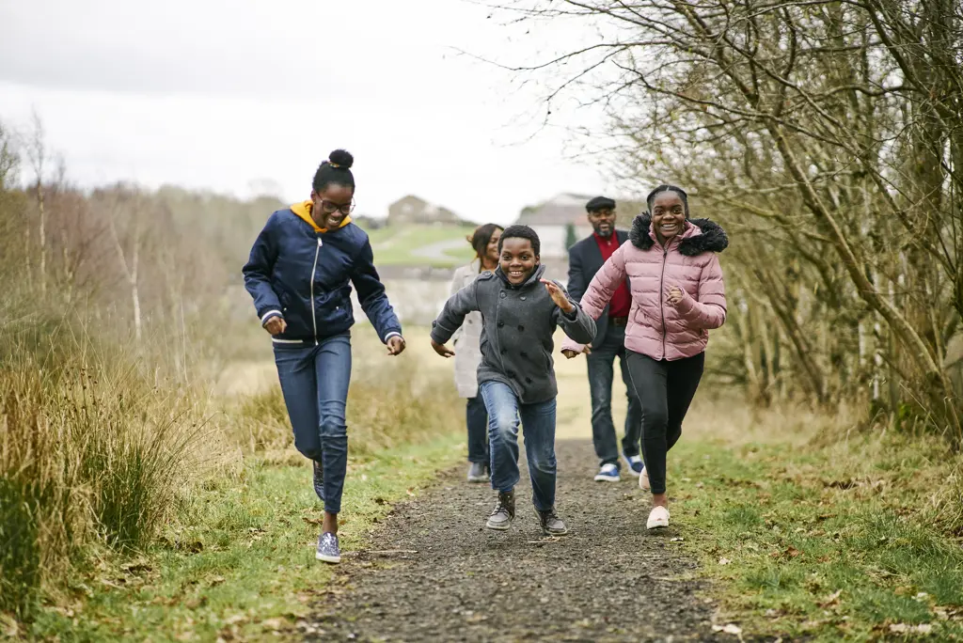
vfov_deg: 16.1
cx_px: 482
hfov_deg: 23.9
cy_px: 322
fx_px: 2275
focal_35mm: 85
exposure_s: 1/4000
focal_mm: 85
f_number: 1.8
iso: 800
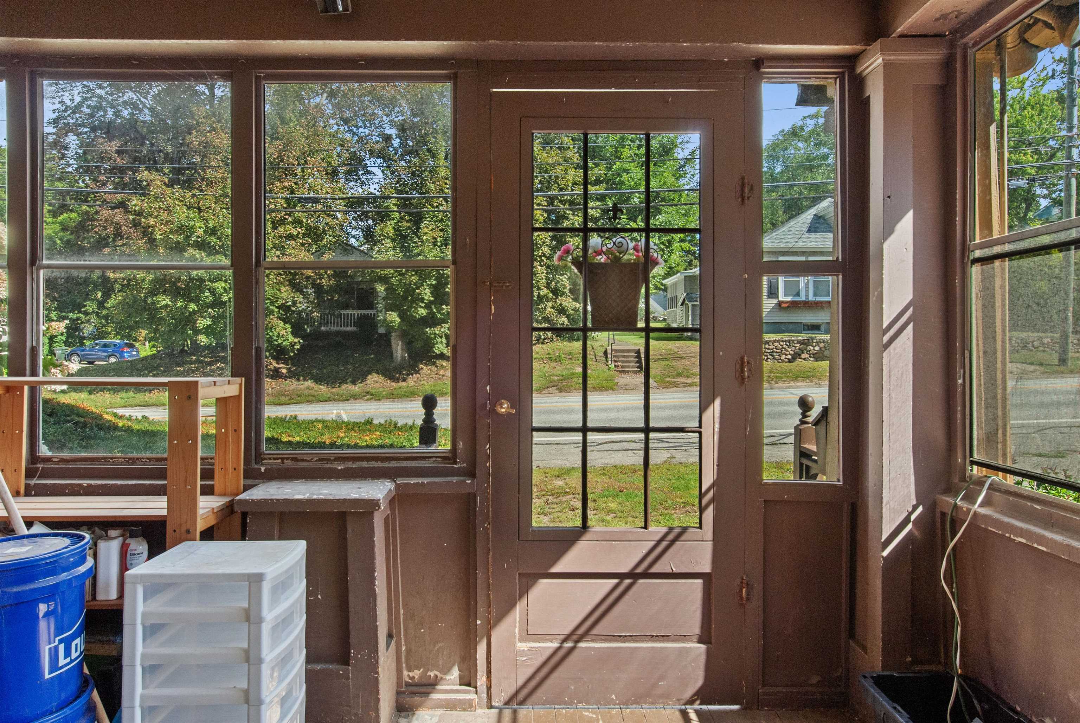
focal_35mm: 21
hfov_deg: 81.1
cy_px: 362
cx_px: 540
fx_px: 631
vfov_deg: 59.6
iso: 200
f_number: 11
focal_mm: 14
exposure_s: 1/20
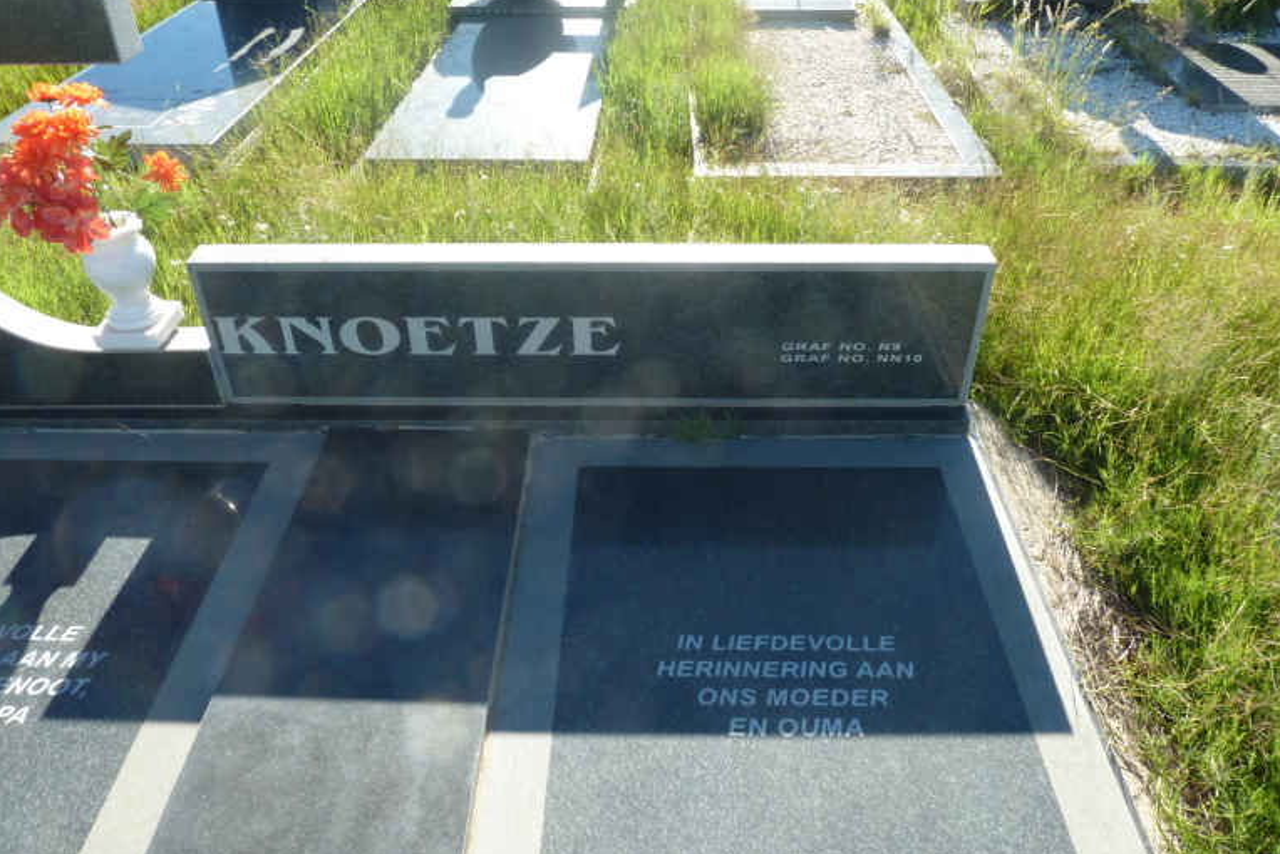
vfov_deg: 48.0
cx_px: 635
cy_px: 409
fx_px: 960
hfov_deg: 67.4
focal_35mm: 27
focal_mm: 4.1
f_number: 6.3
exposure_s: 1/80
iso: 80
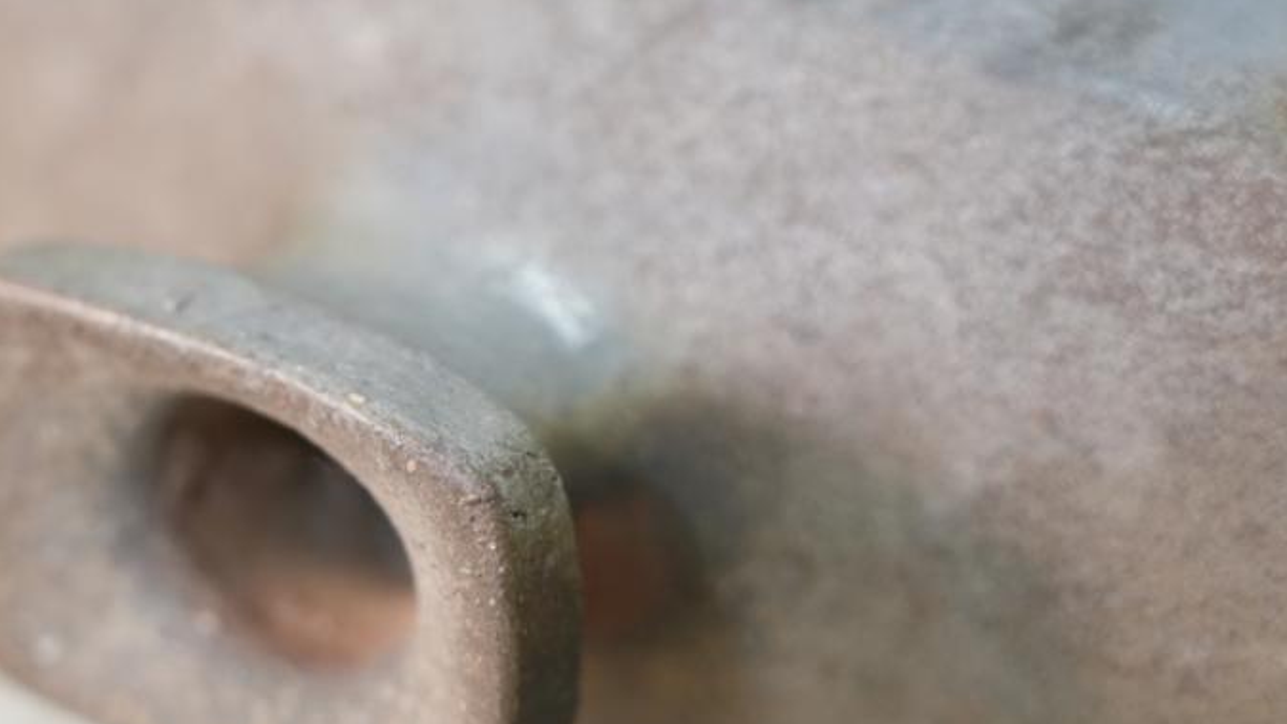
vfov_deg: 6.9
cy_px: 396
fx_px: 6040
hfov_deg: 12.1
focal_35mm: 177
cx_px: 325
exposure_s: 1/125
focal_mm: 105
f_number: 4
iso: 2000
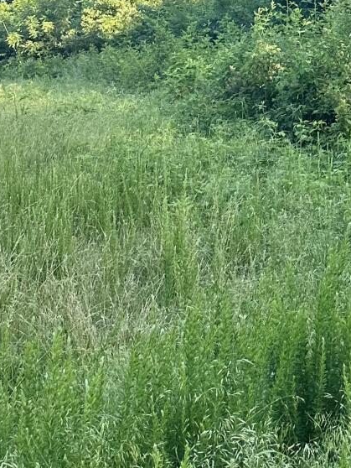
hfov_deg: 16.2
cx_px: 472
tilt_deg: +2.2
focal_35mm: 86
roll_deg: +1.2
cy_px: 5
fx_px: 1162
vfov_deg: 22.0
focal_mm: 6.86
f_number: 1.78
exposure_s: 1/1357
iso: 80
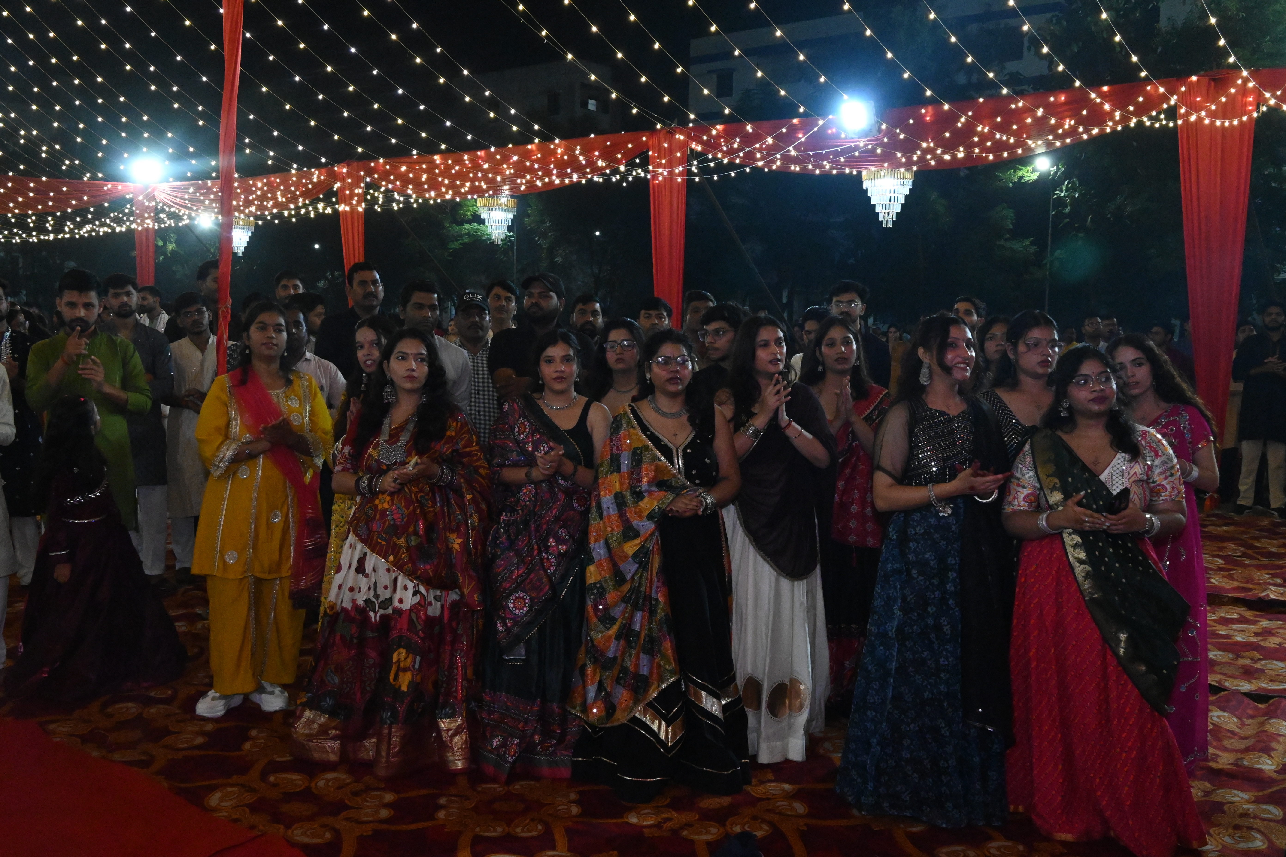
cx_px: 643
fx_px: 1179
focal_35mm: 33
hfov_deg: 57.2
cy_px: 428
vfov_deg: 40.0
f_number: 7.1
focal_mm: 22
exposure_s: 1/125
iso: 6400
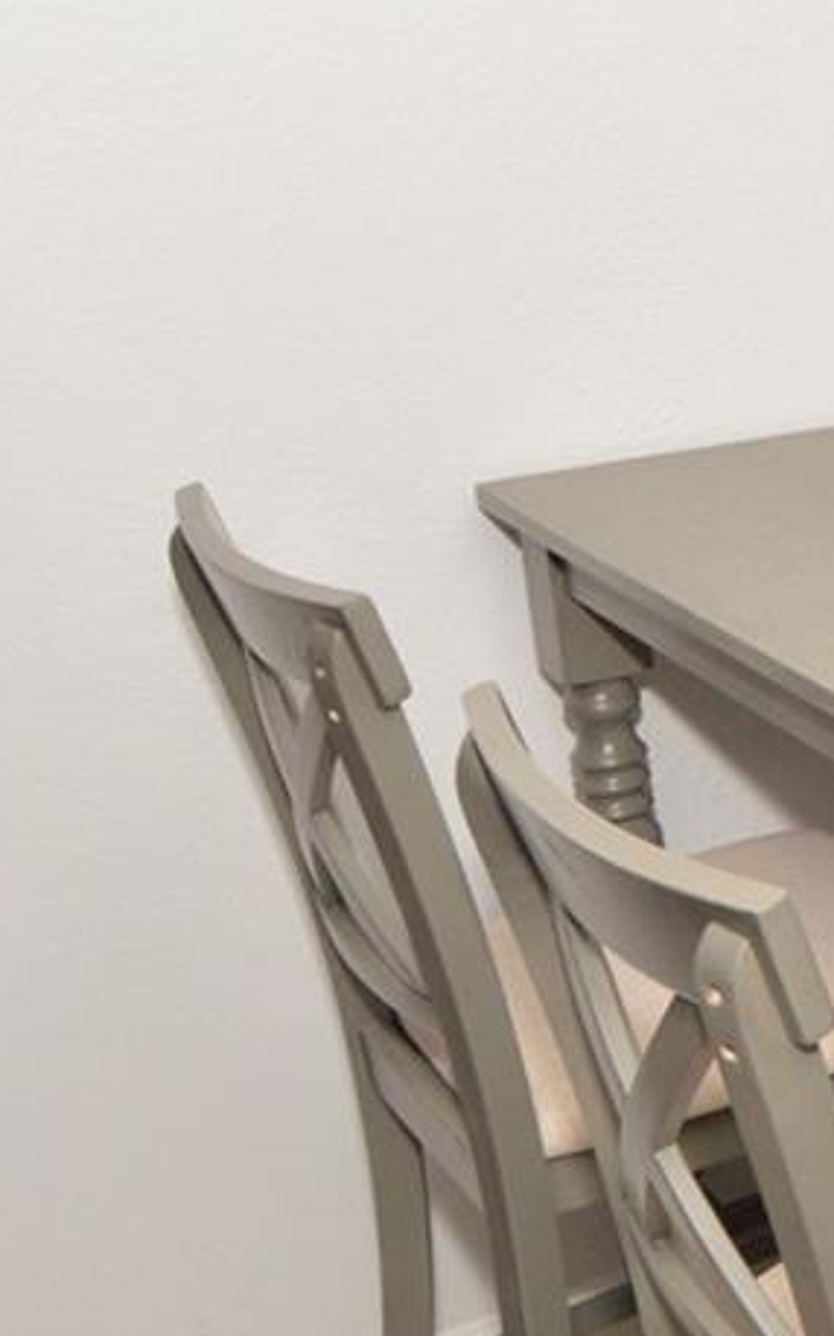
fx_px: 2329
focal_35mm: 64
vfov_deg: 31.9
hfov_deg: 16.0
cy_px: 550
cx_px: 1645
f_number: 8
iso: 800
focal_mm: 12
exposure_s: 1/50
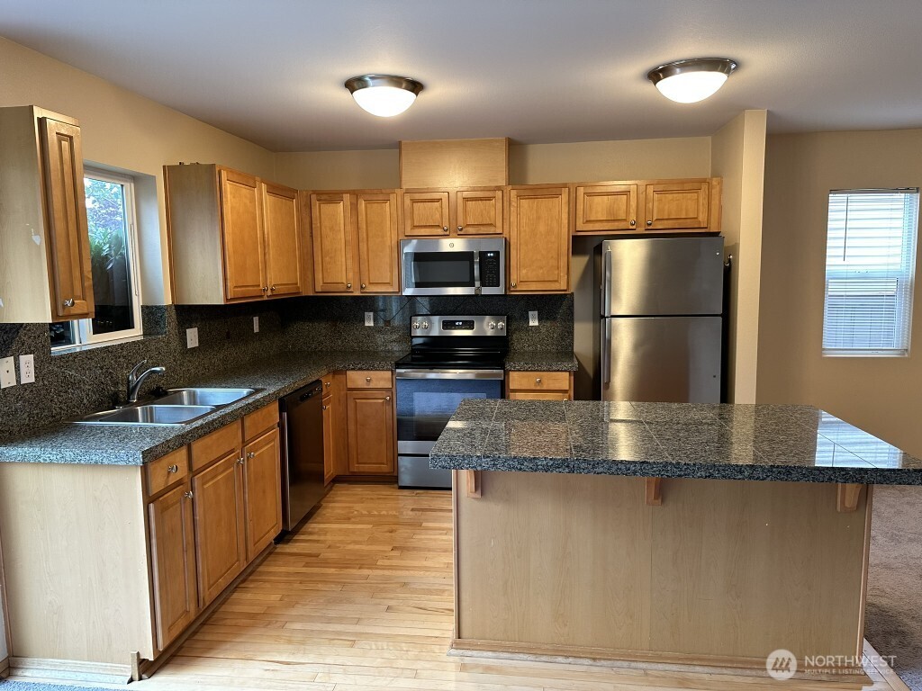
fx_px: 639
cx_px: 461
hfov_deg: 71.6
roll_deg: +0.4
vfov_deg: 56.8
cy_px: 346
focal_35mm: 24
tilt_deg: -6.2
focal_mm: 6.86
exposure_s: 1/60
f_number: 1.78
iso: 200
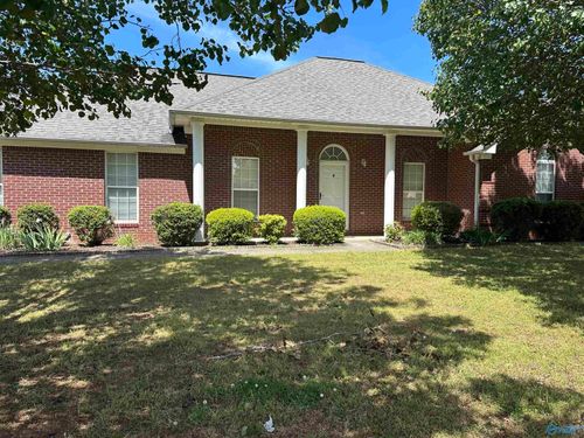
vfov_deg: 56.8
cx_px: 292
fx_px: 405
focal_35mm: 24
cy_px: 219
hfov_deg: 71.6
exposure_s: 1/1779
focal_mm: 6.86
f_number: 1.78
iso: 80
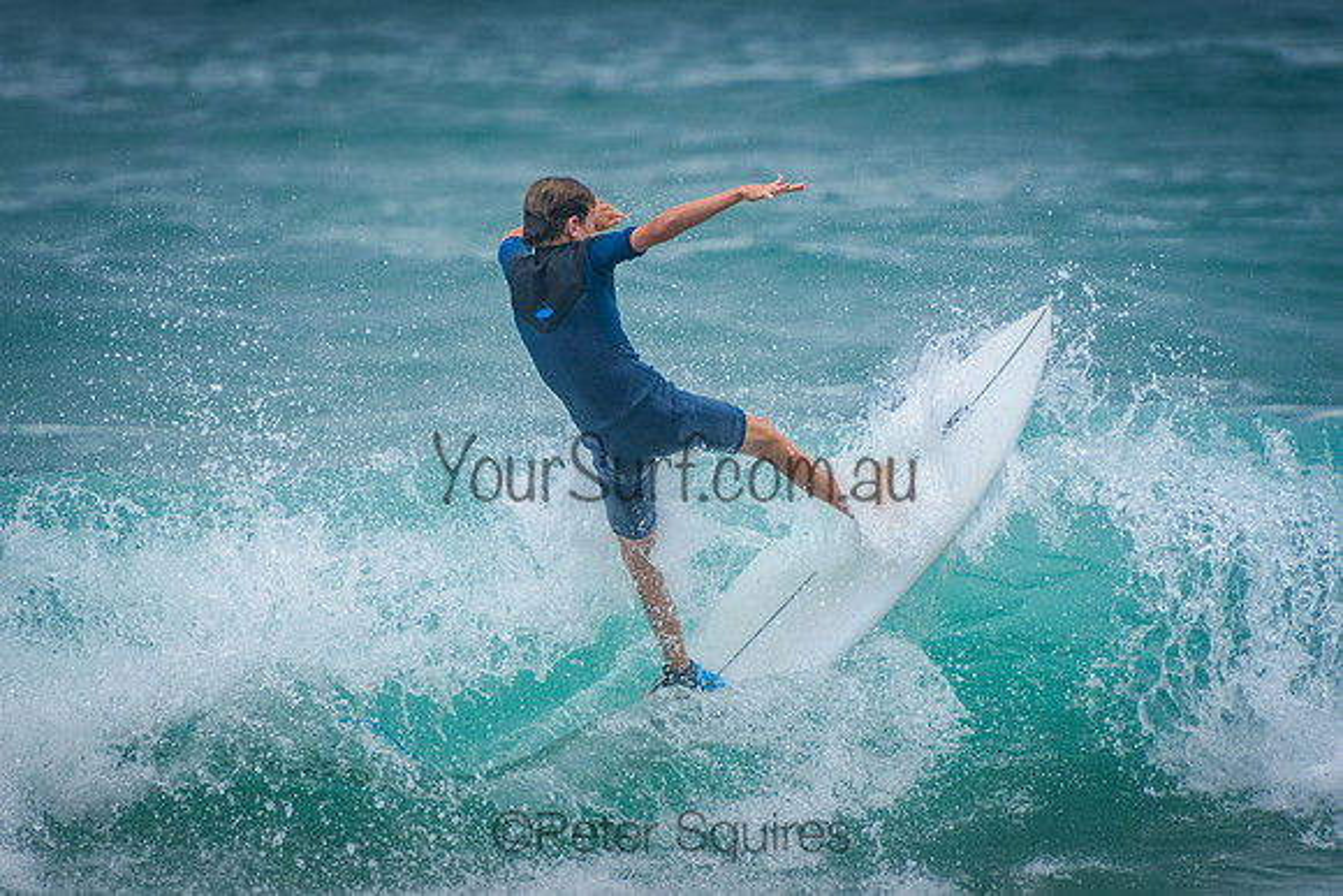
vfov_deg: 2.3
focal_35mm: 600
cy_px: 448
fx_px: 22388
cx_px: 672
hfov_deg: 3.4
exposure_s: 1/2000
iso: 450
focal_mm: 400
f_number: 5.6
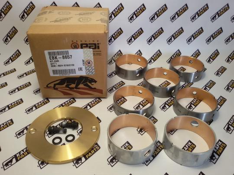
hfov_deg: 58.4
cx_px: 117
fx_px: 210
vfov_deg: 45.4
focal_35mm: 31
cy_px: 88
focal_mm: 2.93
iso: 50
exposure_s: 1/50
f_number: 2.4
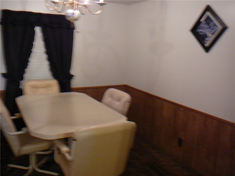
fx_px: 238
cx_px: 118
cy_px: 88
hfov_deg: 52.6
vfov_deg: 40.7
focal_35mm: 35
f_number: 2.8
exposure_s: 1/8
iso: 200
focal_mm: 5.2
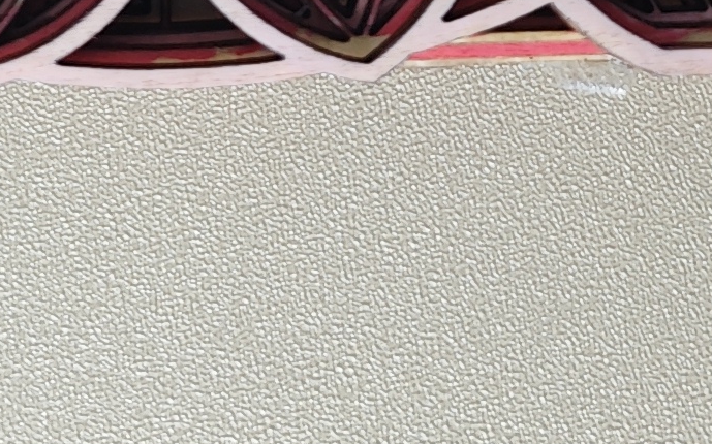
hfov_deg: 14.4
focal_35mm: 145
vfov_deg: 7.8
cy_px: -895
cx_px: 186
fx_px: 2812
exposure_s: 1/100
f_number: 1.9
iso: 400
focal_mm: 8.7
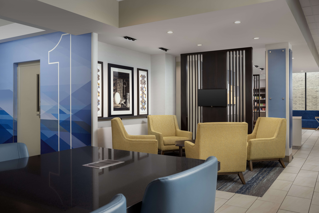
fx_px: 279
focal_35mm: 32
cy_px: 106
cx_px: 160
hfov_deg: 59.5
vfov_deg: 41.7
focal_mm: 31.5
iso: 400
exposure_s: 1/25
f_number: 11
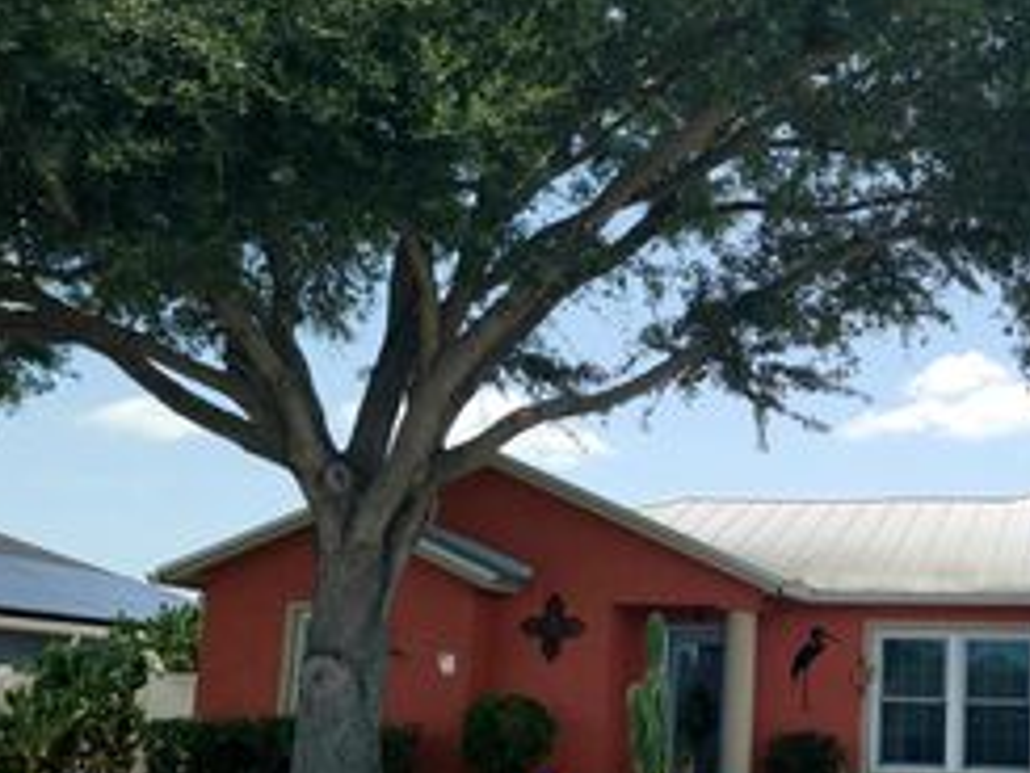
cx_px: 891
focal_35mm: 51
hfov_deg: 35.6
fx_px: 1518
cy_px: 468
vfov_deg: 28.5
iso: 20
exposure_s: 1/833
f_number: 1.8
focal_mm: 7
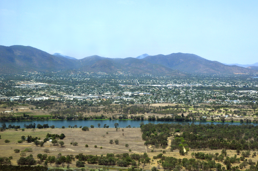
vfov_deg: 20.6
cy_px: 86
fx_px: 472
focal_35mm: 66
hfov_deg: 30.5
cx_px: 129
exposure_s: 1/180
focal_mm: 44
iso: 200
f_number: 16
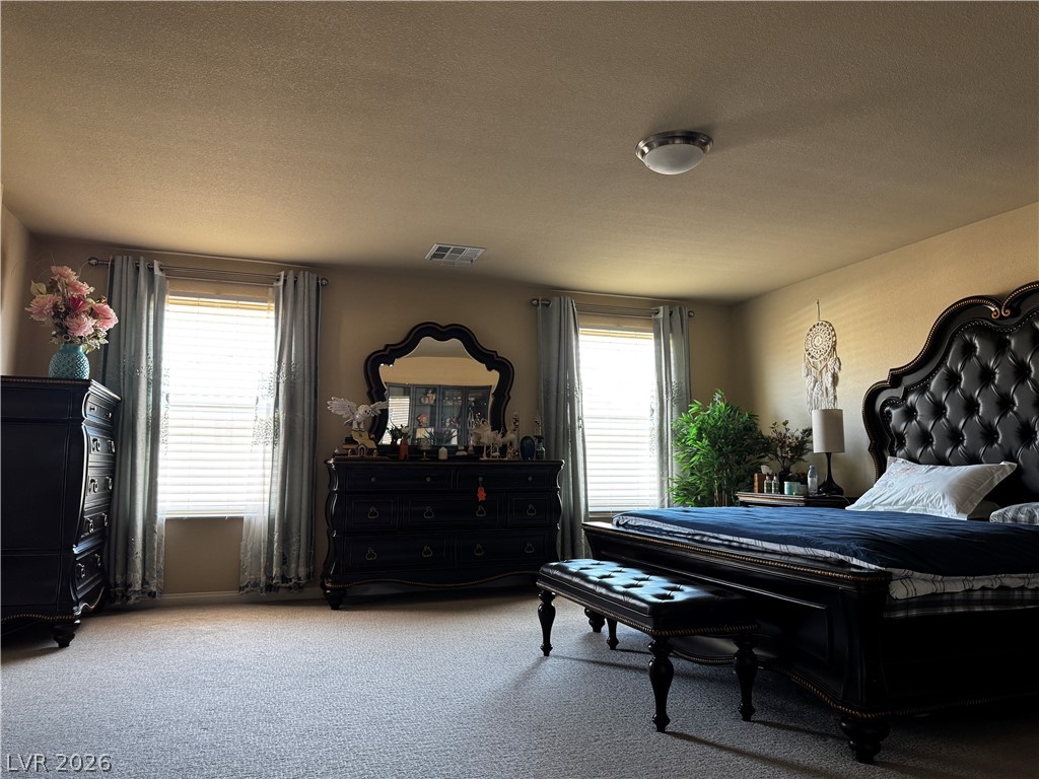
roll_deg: +0.2
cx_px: 520
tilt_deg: +5.2
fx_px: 720
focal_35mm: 24
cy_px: 390
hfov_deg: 71.6
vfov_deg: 56.8
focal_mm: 6.76
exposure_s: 1/60
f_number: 1.78
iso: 250
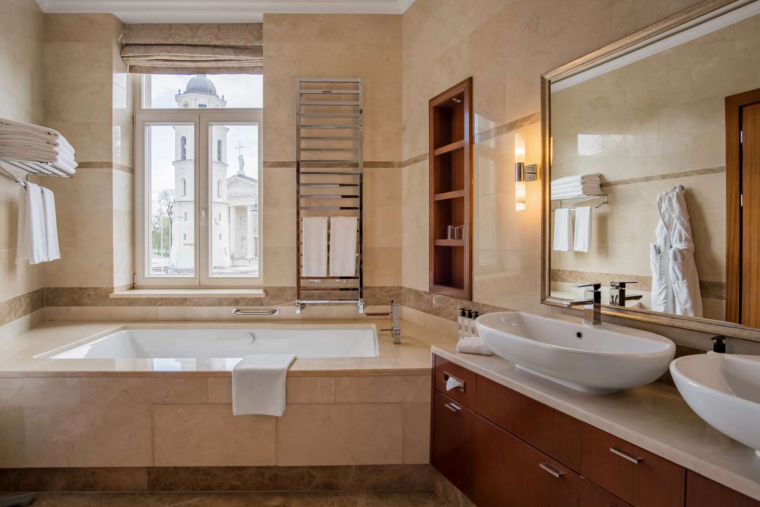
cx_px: 380
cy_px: 254
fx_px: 380
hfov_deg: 90.0
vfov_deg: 67.4
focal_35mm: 18
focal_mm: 12
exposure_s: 1/850
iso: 160
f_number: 4
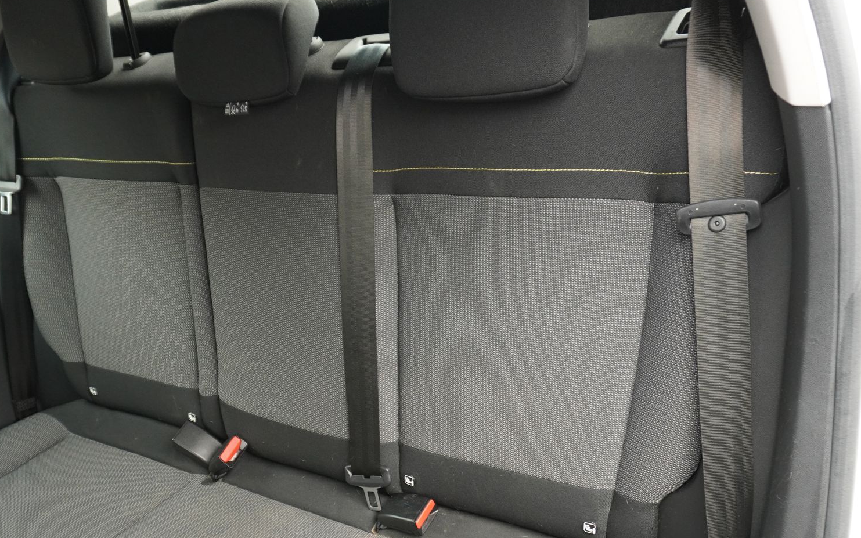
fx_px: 774
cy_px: 380
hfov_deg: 57.9
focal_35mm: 33
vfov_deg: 37.7
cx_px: 370
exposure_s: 1/30
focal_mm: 16
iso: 800
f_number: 3.5
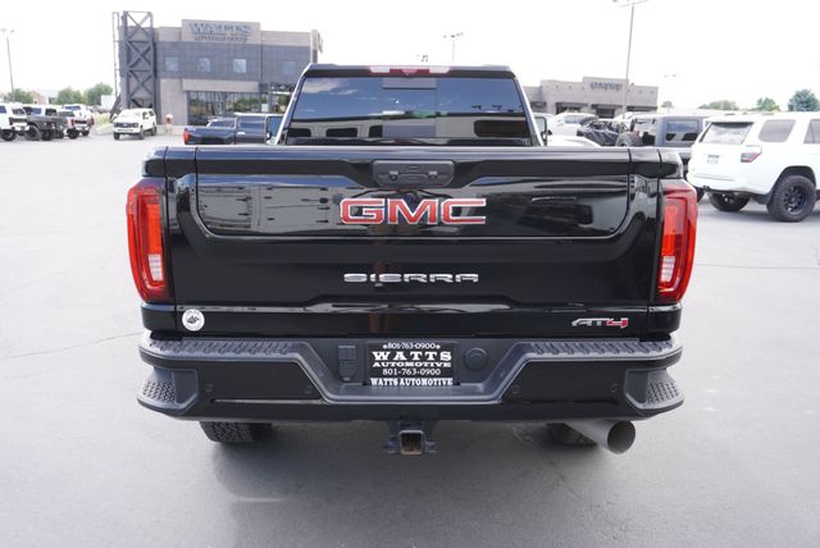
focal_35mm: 32
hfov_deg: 59.4
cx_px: 410
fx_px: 718
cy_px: 274
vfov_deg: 41.8
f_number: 4.5
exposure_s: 1/80
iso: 100
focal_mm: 21
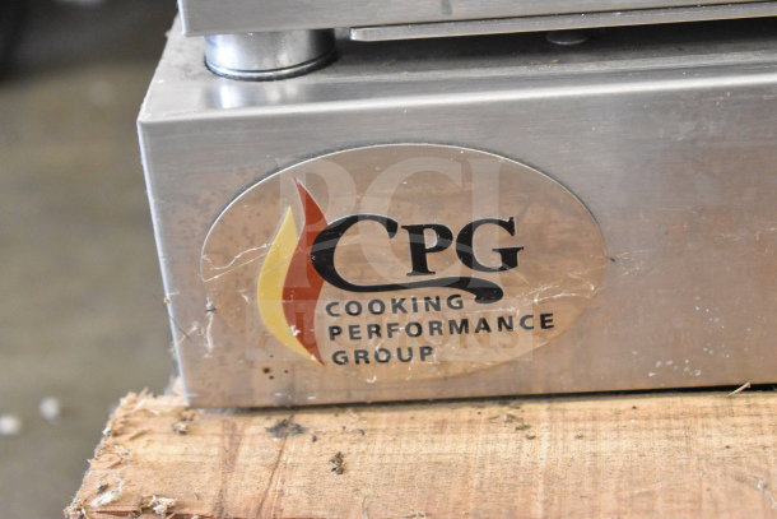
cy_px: 260
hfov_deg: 24.6
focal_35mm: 82
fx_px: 1781
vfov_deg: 16.6
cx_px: 388
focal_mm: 55
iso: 8000
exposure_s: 1/100
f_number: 5.6
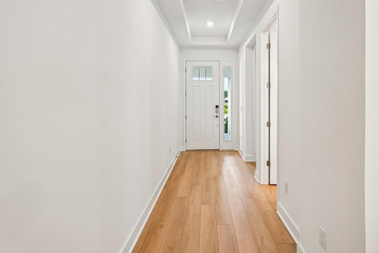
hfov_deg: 83.6
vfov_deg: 61.3
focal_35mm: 20
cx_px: 213
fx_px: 211
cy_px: 99
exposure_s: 1/40
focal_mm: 16
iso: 400
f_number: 8
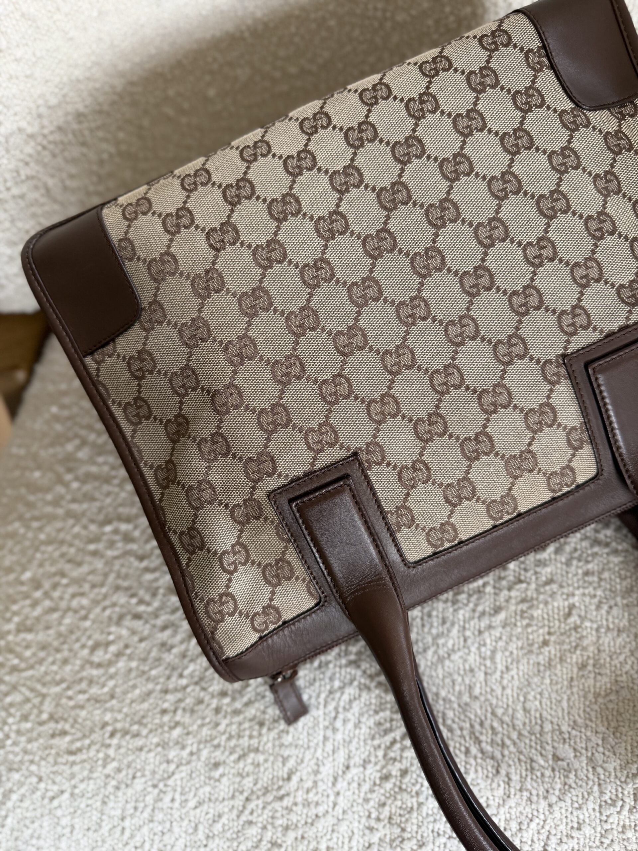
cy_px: 426
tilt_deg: -69.0
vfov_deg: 71.6
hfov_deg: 56.8
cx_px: 319
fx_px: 590
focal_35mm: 24
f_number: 1.78
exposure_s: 1/121
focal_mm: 6.76
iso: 200
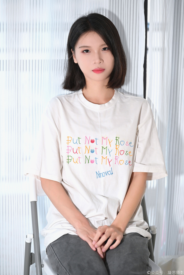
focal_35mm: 99
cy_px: 138
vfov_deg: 20.6
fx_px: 759
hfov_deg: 13.8
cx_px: 92
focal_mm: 99
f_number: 2.7
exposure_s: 1/100
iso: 2200
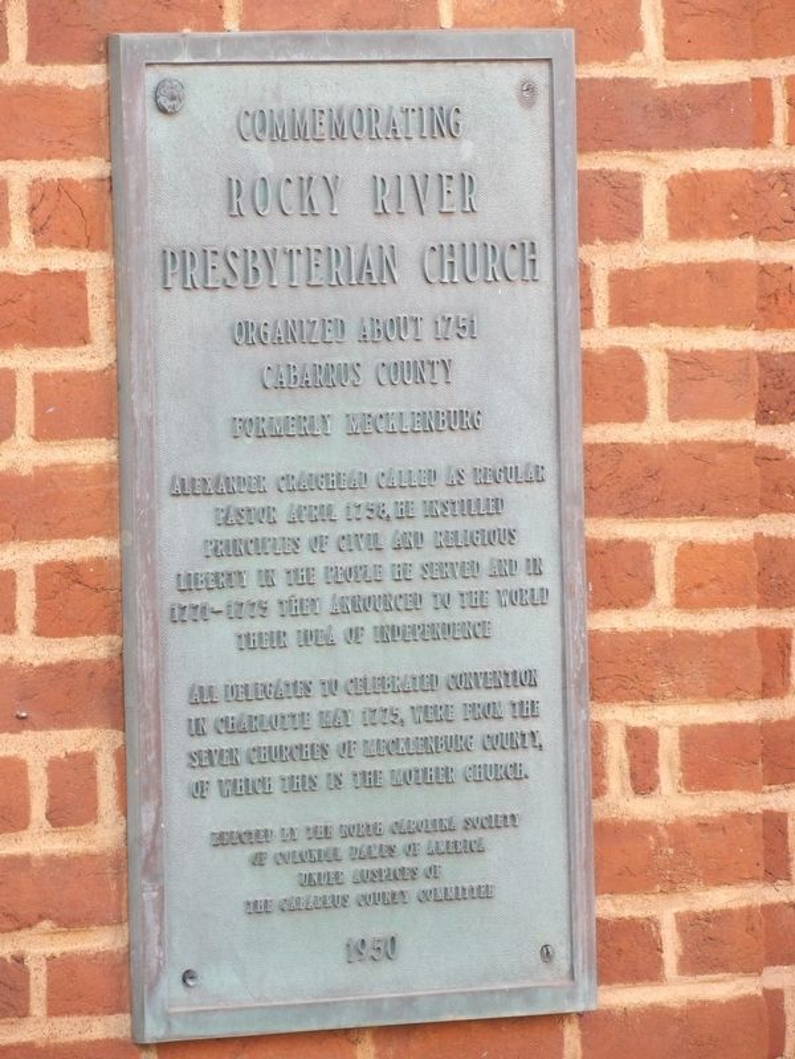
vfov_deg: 4.8
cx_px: 398
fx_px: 12524
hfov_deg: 3.6
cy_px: 530
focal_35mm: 409
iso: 205
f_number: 4.2
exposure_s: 1/50
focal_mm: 73.3
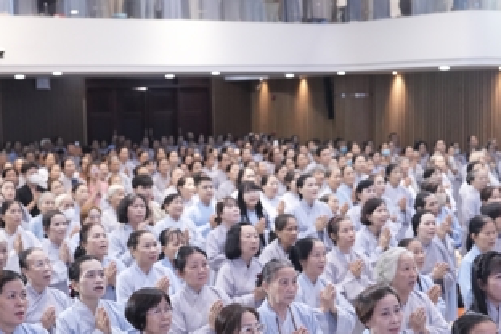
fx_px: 1016
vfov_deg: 18.6
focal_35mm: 73
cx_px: 273
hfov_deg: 27.7
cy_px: 235
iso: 3200
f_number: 3.2
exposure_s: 1/160
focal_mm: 35
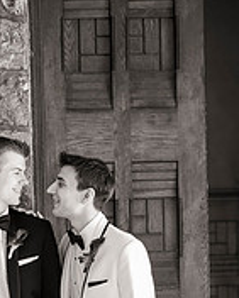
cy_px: 345
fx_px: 1060
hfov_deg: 12.8
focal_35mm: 120
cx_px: 31
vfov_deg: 15.5
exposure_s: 1/100
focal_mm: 50
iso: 800
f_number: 2.2
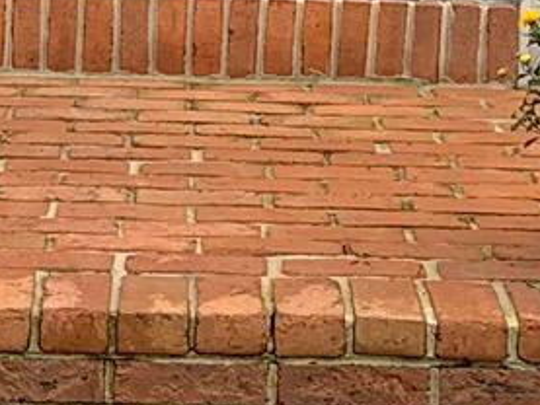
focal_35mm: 192
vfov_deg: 7.7
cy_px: -82
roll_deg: -1.2
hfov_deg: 10.3
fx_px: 2996
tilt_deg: -6.1
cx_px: 199
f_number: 1.8
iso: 25
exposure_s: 1/319
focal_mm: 4.25
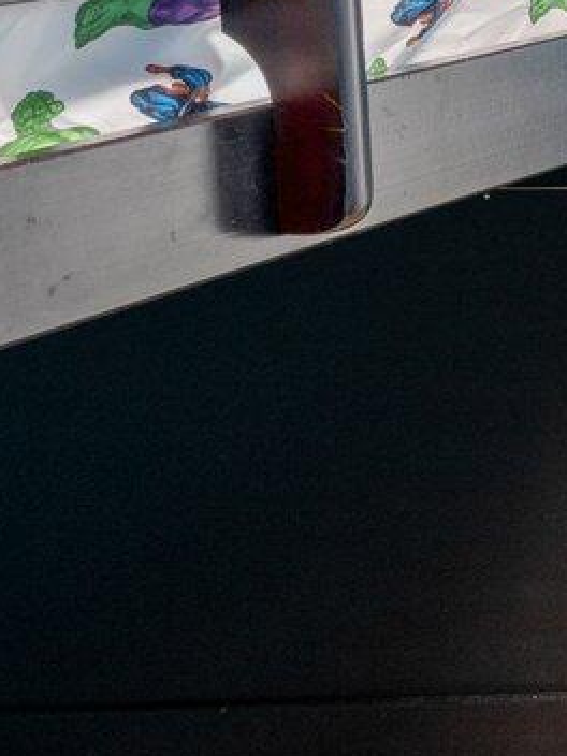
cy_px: -276
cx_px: 2053
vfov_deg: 20.8
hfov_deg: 9.2
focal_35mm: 84
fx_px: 1835
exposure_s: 6
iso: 500
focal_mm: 15
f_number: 10
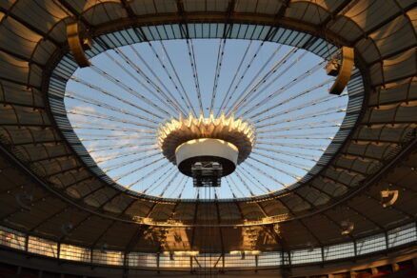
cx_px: 208
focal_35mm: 27
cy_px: 139
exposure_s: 1/125
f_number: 5.6
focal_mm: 18
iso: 100
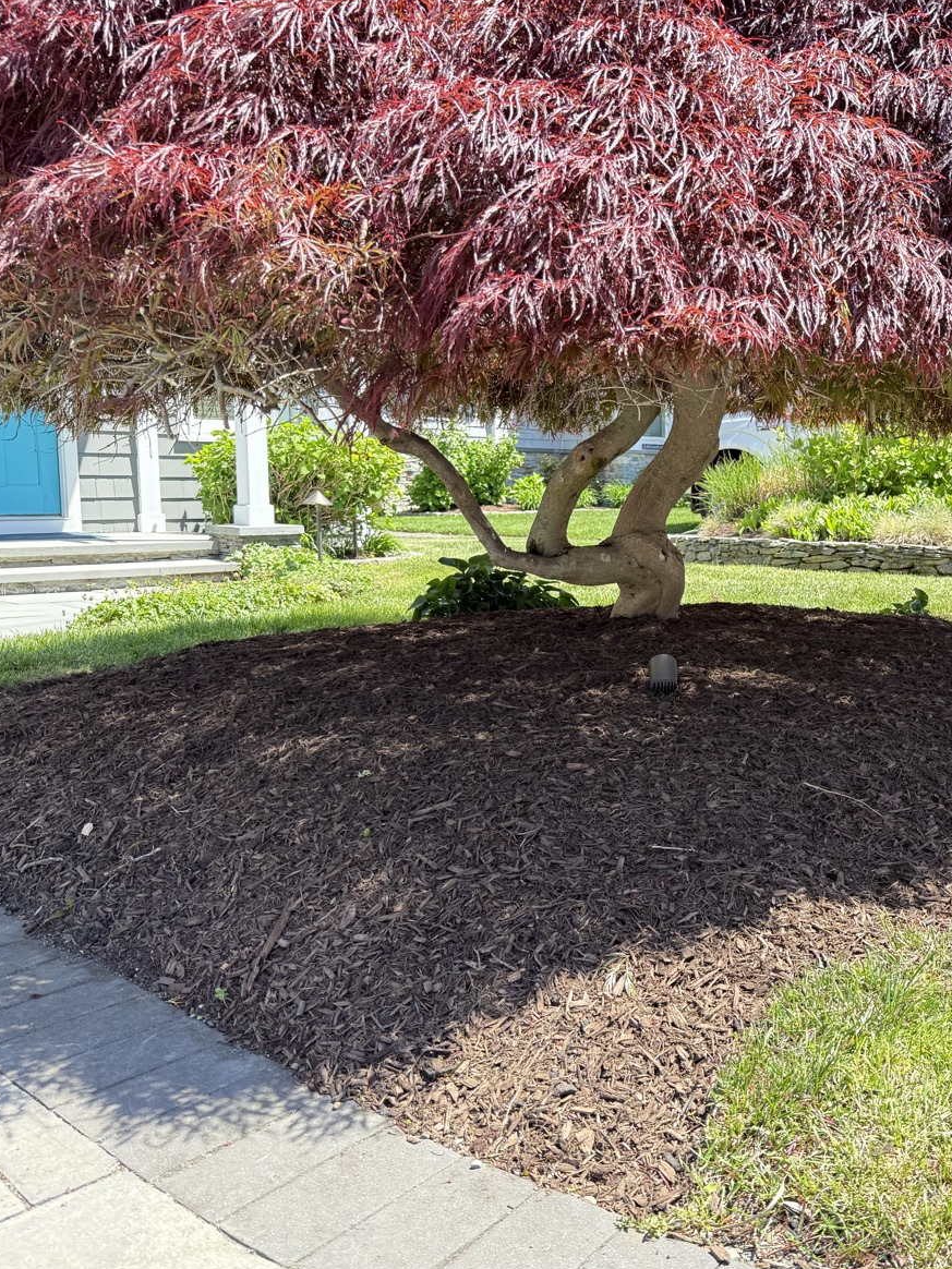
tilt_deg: -6.3
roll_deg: -1.0
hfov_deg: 41.1
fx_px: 1210
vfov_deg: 55.4
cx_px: 760
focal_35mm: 33
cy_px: 627
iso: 100
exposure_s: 1/551
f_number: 1.78
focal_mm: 6.76
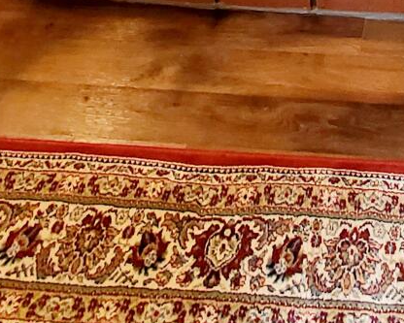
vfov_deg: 13.3
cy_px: -541
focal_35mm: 61
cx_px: 438
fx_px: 730
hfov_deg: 28.3
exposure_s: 1/29.1
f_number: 2.2
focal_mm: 2.2
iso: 320
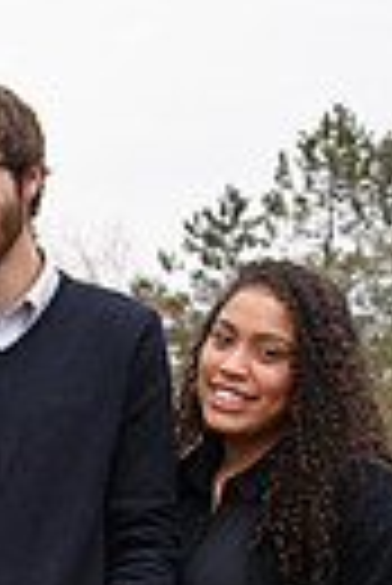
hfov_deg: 7.8
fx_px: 2606
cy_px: 765
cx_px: -649
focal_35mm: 160
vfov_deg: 12.4
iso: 320
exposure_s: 1/80
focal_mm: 36
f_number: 6.3
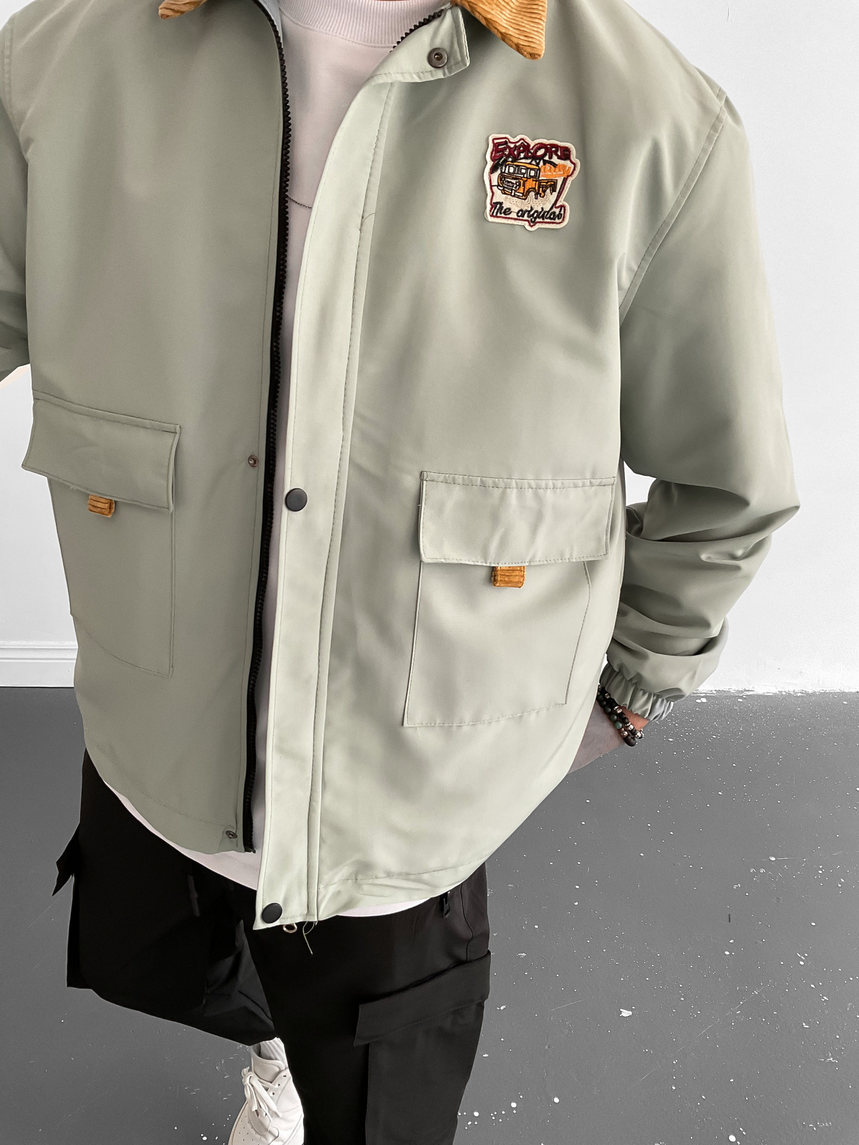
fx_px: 960
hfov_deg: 48.2
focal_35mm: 29
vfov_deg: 61.7
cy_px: 572
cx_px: 430
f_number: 1.8
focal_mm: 3
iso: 64
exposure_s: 1/120
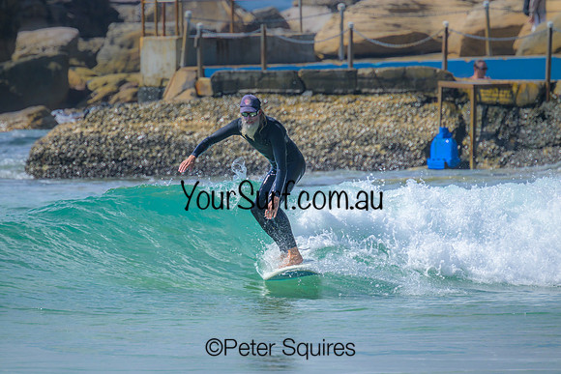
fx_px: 12469
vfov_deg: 1.7
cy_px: 187
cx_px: 280
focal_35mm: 800
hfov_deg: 2.6
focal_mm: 800
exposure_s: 1/2000
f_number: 11
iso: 800
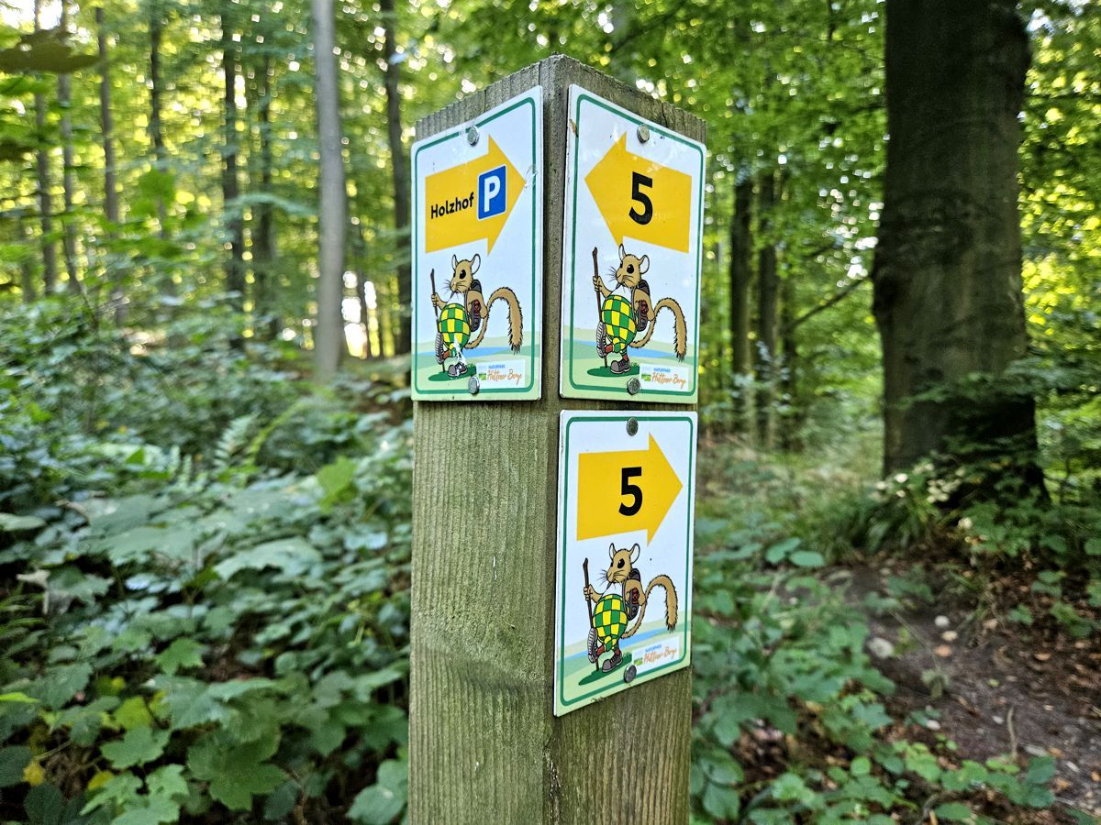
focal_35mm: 23
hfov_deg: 73.9
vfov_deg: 58.9
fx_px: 732
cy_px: 412
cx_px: 550
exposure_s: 1/100
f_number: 1.8
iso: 400
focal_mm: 5.4
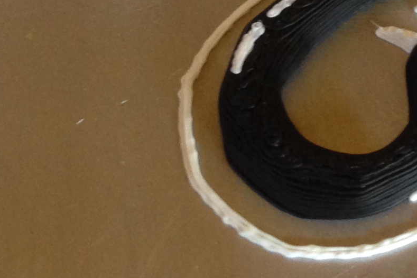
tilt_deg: -38.7
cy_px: -331
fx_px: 1645
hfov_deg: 14.1
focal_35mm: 142
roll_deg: +2.1
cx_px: 477
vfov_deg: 8.9
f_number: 2.4
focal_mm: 4.12
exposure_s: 1/20
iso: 125
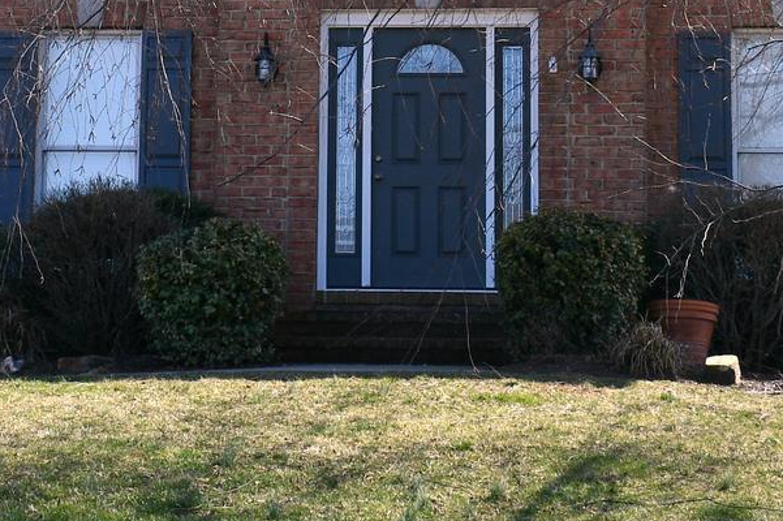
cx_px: 285
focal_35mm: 133
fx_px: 2891
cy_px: -166
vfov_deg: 10.1
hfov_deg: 15.4
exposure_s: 1/320
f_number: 9
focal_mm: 26
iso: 100
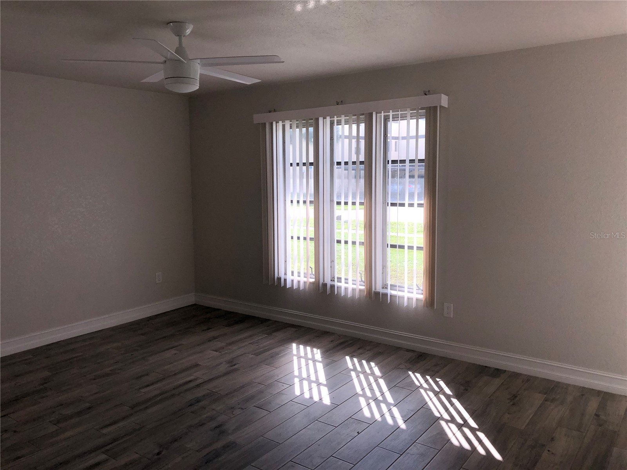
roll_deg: +1.0
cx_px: 314
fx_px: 507
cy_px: 235
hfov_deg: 63.4
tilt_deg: -6.0
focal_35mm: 28
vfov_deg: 49.7
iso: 20
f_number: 1.8
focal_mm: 4
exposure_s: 1/649
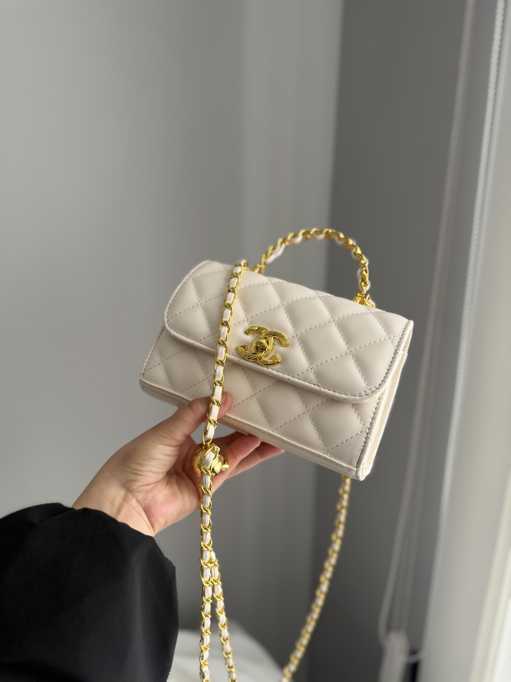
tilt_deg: -16.0
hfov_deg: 56.8
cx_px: 256
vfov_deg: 71.6
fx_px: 472
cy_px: 341
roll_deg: -0.7
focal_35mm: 24
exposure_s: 1/131
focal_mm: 6.76
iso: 50
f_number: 1.78
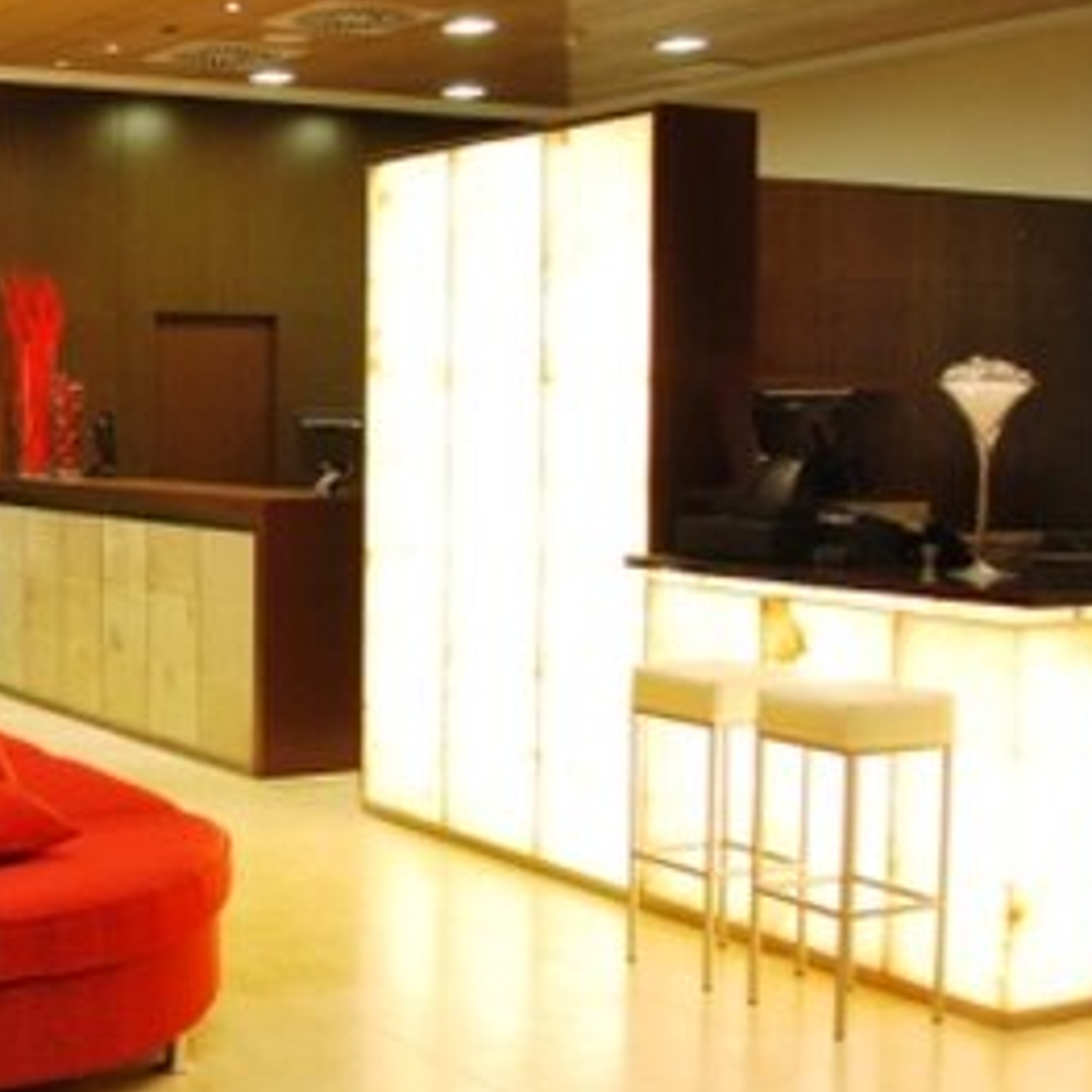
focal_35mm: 59
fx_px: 2106
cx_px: 104
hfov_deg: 28.0
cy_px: 519
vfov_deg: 29.1
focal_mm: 24
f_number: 4.2
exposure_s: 1/30
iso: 450
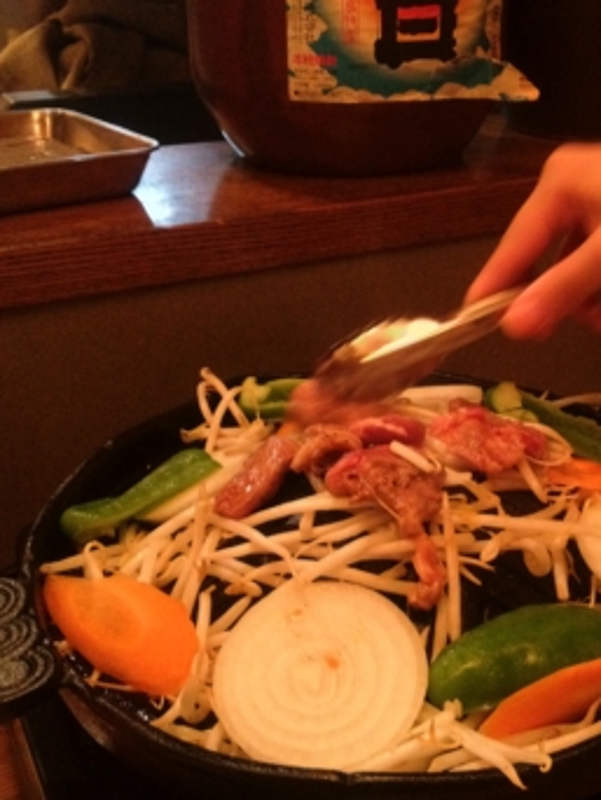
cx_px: 391
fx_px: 1064
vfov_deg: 41.2
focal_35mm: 46
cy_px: 372
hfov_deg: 31.4
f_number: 2.4
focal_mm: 4.28
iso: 400
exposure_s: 1/15
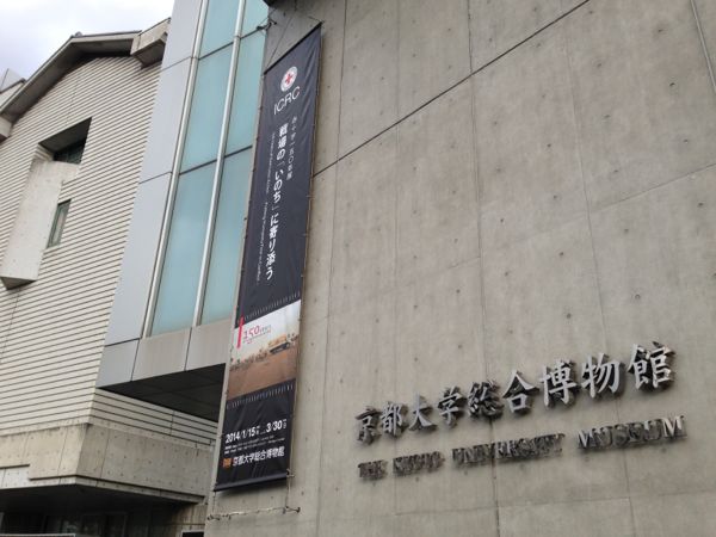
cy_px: 268
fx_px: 683
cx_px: 358
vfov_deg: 42.9
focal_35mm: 33
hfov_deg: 55.4
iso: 50
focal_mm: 4.13
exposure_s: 1/471
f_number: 2.4
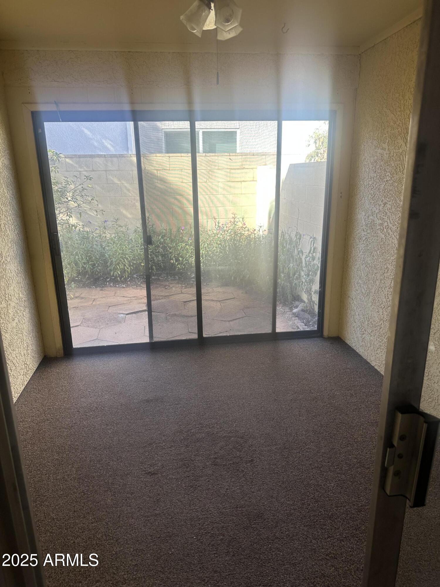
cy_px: 294
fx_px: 407
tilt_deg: -16.8
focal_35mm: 24
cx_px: 220
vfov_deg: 71.6
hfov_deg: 56.8
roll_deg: -0.5
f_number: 1.78
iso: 64
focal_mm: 6.86
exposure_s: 1/183
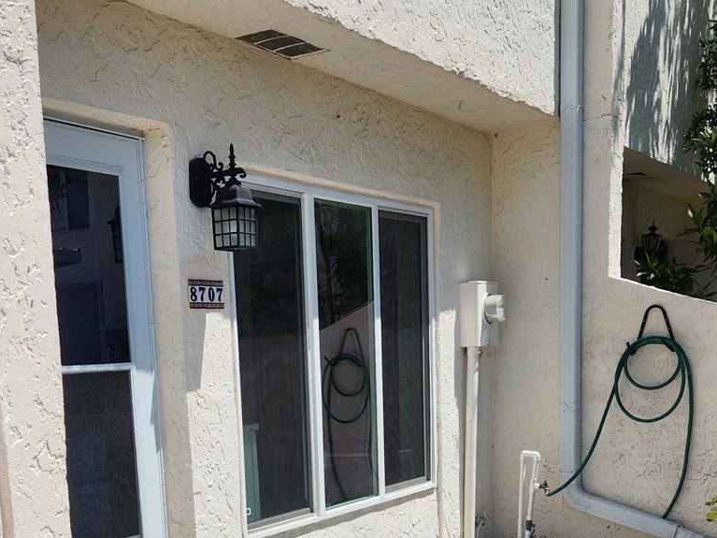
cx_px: 265
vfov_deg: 28.5
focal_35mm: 48
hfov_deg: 39.4
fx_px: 994
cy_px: 531
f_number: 1.8
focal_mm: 5.4
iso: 20
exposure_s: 1/2859
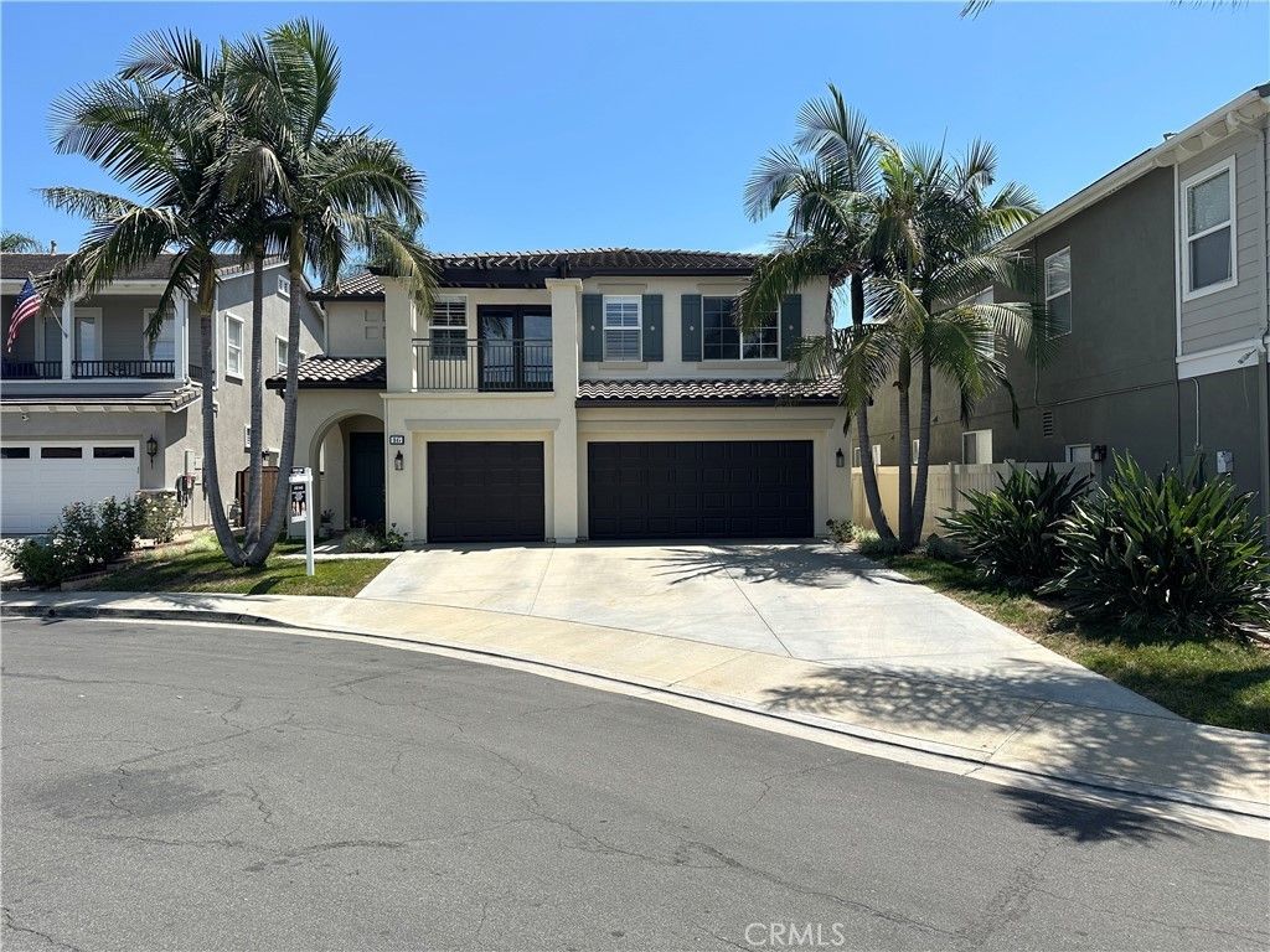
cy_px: 476
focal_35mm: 24
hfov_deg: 71.6
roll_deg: +0.1
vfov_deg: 56.8
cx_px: 635
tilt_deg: +1.3
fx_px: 881
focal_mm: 6.86
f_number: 1.78
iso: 80
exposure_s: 1/4545
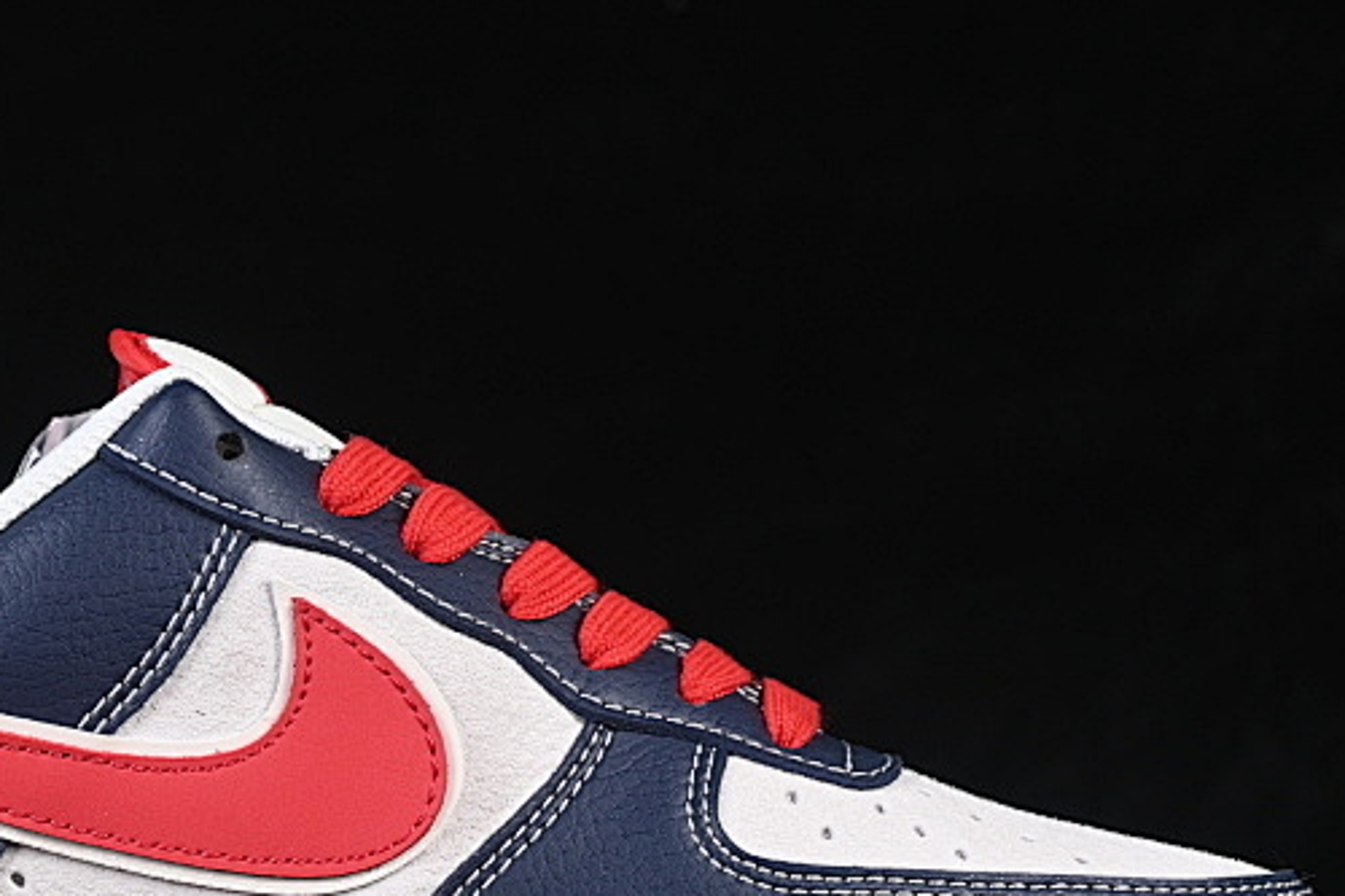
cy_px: 632
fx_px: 6050
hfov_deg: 12.7
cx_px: 382
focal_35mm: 162
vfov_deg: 8.5
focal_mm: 50
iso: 160
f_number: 7.1
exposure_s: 1/80
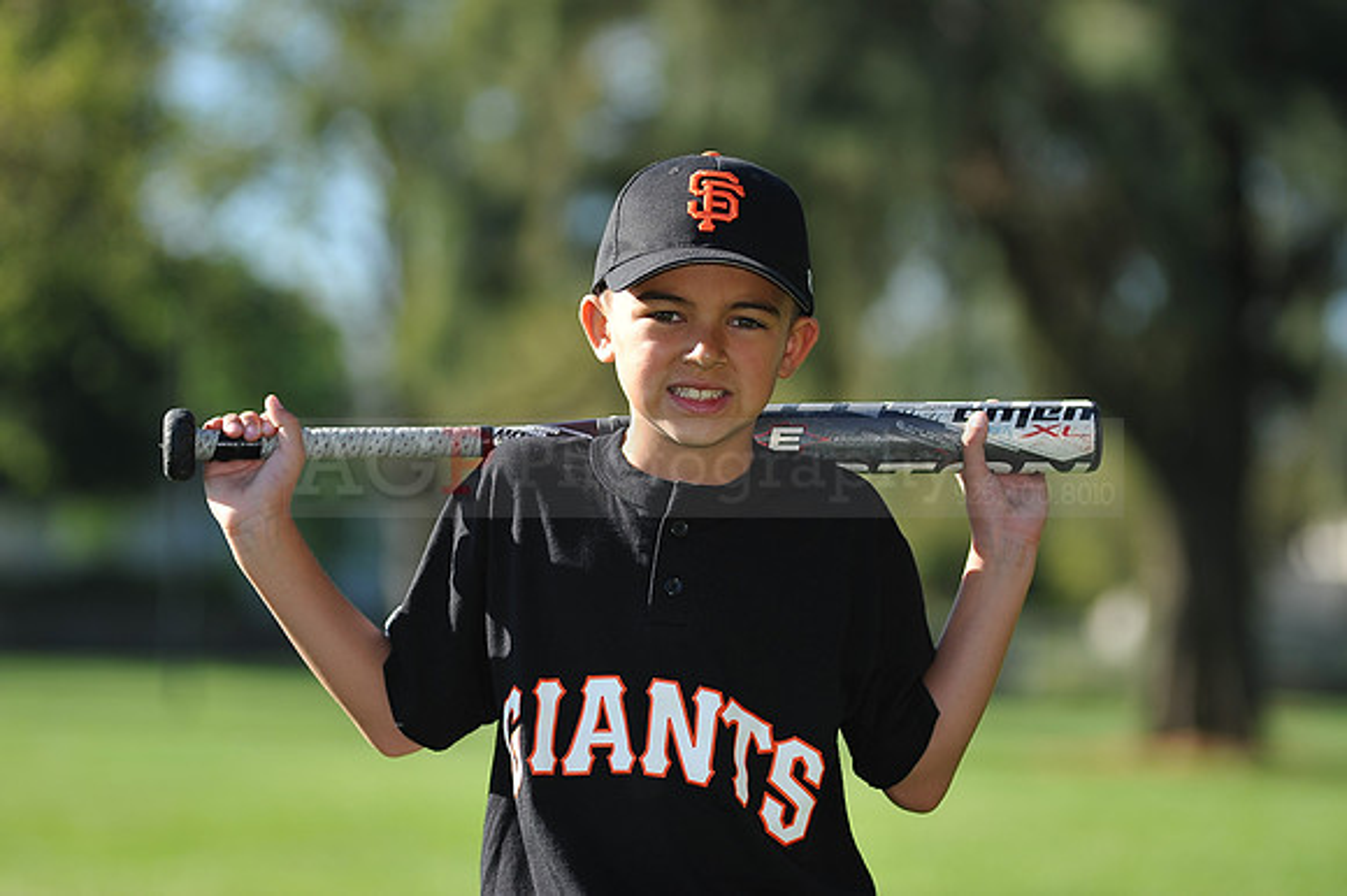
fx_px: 6731
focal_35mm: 180
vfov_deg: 7.6
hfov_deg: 11.4
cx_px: 674
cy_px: 448
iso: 200
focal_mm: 180
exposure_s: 1/800
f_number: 4.5
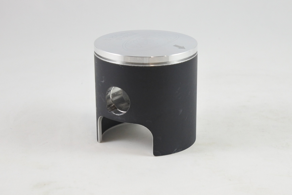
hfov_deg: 31.4
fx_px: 519
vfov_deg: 21.2
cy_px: 98
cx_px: 146
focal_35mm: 64
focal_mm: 24
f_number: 5
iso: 720
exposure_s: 1/125
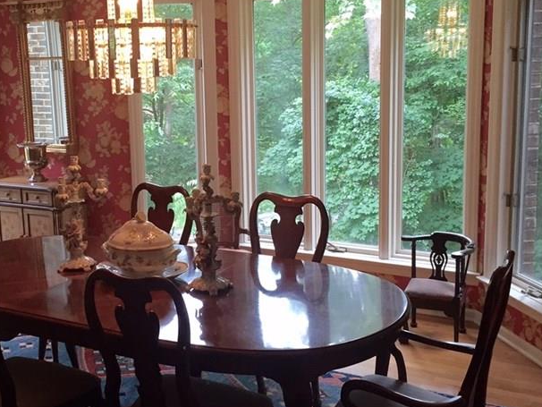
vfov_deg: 29.7
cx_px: 181
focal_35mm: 49
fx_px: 768
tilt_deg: -10.9
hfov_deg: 38.5
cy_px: 191
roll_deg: +1.5
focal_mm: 4.15
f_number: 2.2
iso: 40
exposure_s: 1/30
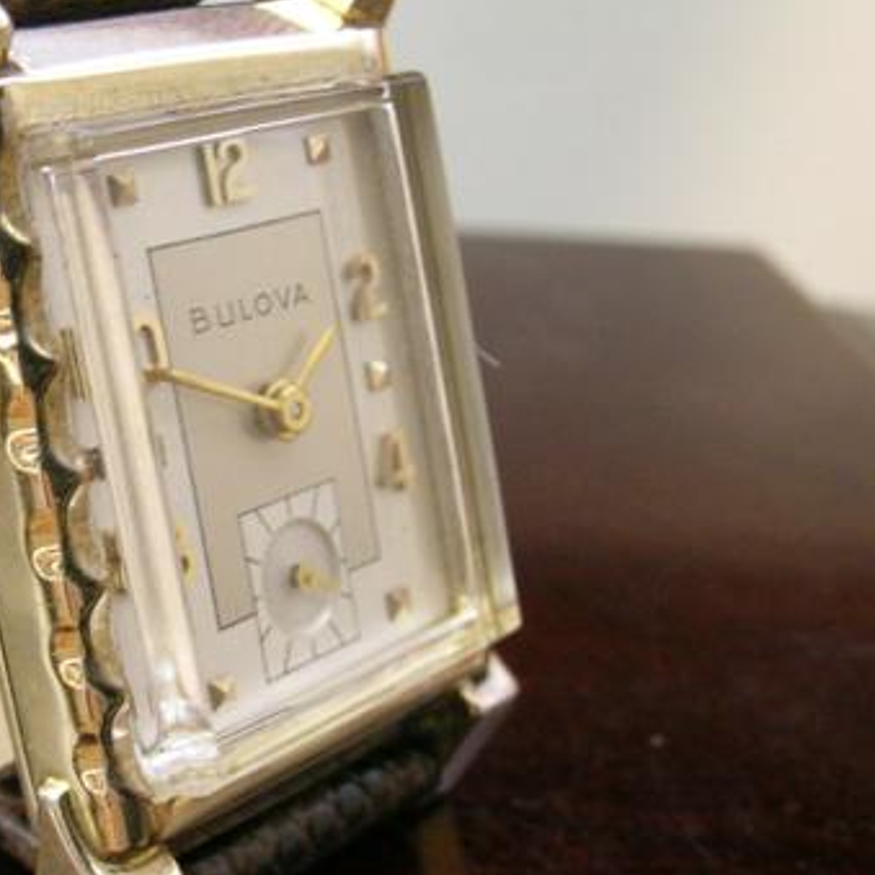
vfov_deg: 26.5
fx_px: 1859
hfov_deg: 25.9
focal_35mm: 65
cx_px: 134
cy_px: 485
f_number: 5.5
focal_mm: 8
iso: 200
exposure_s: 1/2
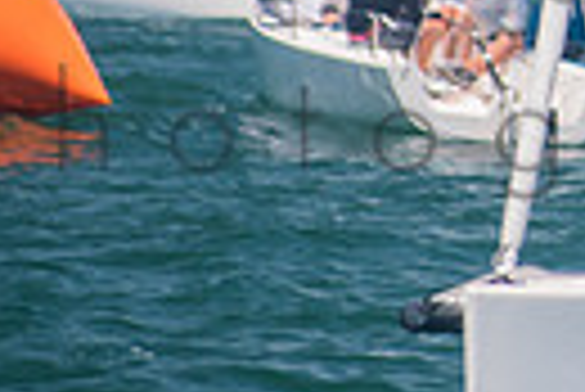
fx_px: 17813
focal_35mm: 1095
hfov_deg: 1.9
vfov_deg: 1.3
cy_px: -205
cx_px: 932
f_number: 5
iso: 100
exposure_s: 1/250
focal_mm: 160
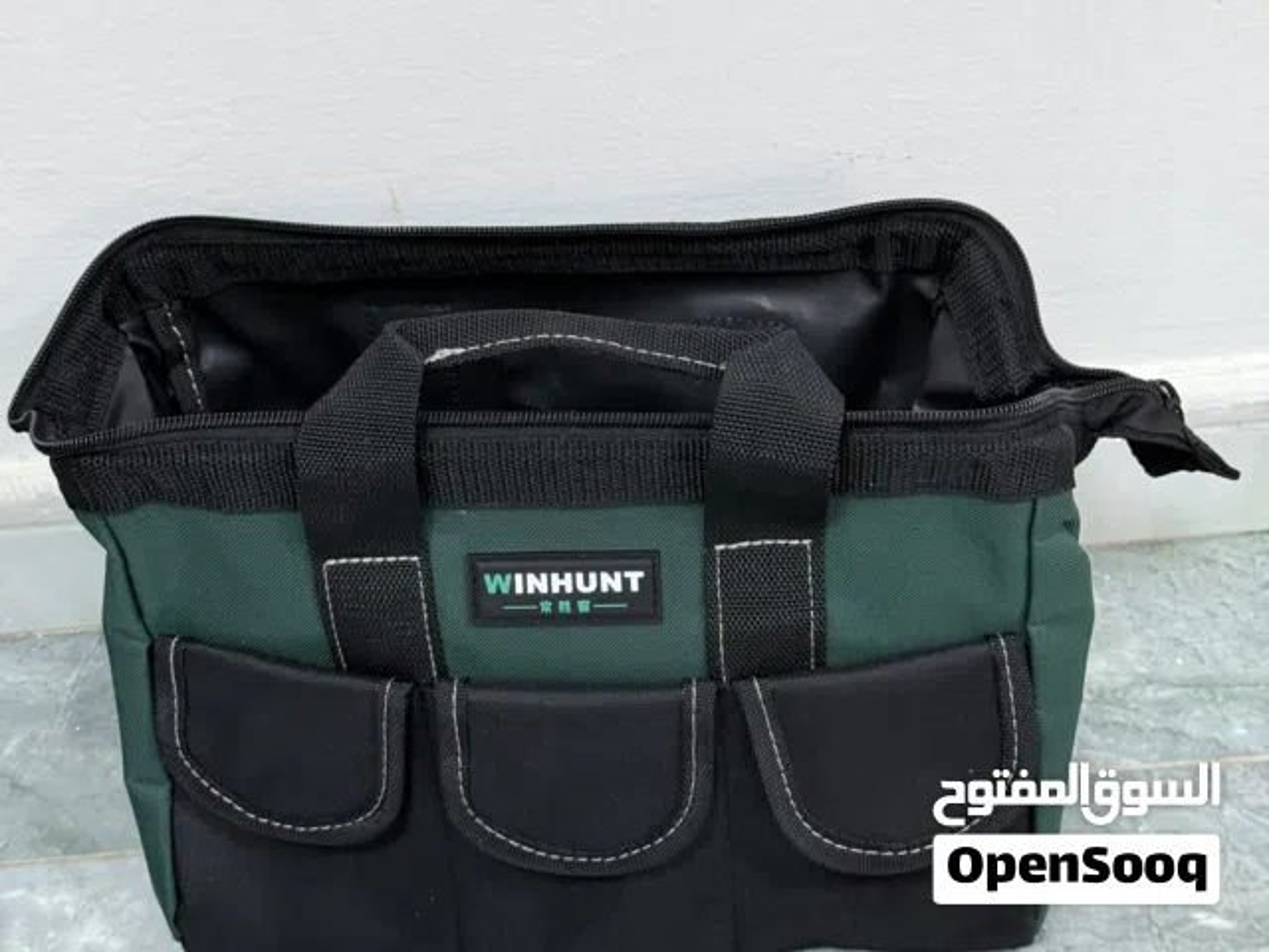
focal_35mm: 48
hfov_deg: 39.7
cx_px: 634
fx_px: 1760
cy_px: 476
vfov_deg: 30.3
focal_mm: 6.76
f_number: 1.78
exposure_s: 1/50
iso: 200
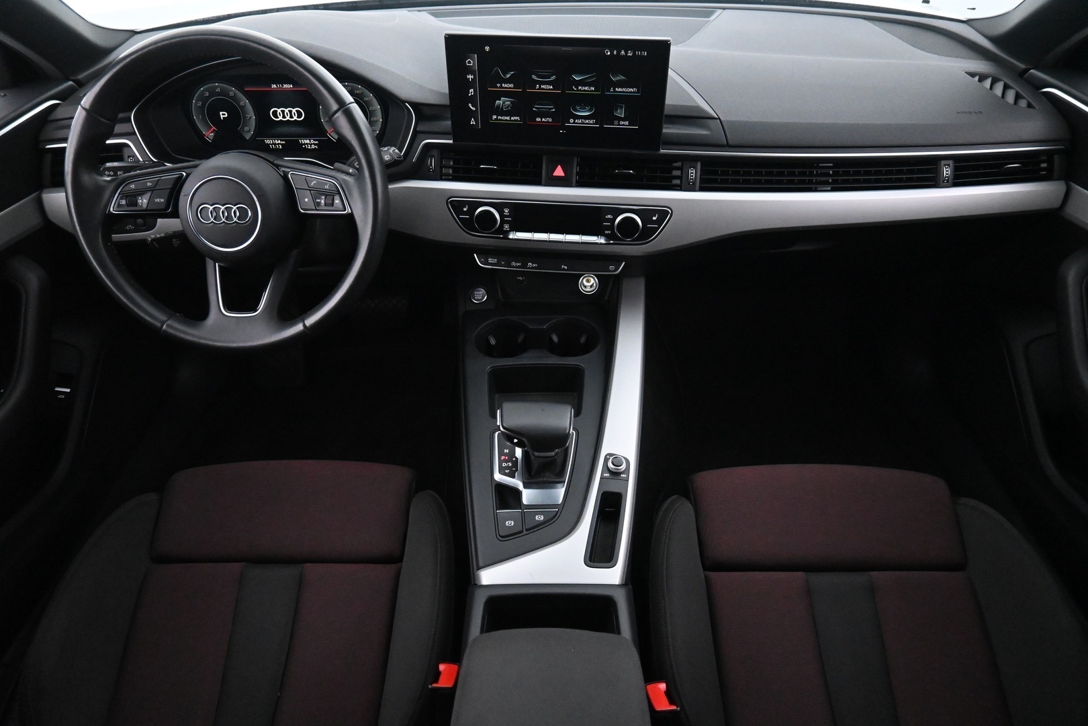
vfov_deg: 53.1
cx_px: 544
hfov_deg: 73.7
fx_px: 725
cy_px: 363
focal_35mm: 24
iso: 6400
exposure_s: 1/80
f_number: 3.5
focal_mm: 16
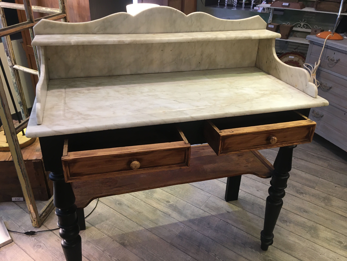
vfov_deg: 48.2
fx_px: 291
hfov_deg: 61.7
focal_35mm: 29
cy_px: 130
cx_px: 174
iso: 125
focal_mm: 4.15
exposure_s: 1/33
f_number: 2.2
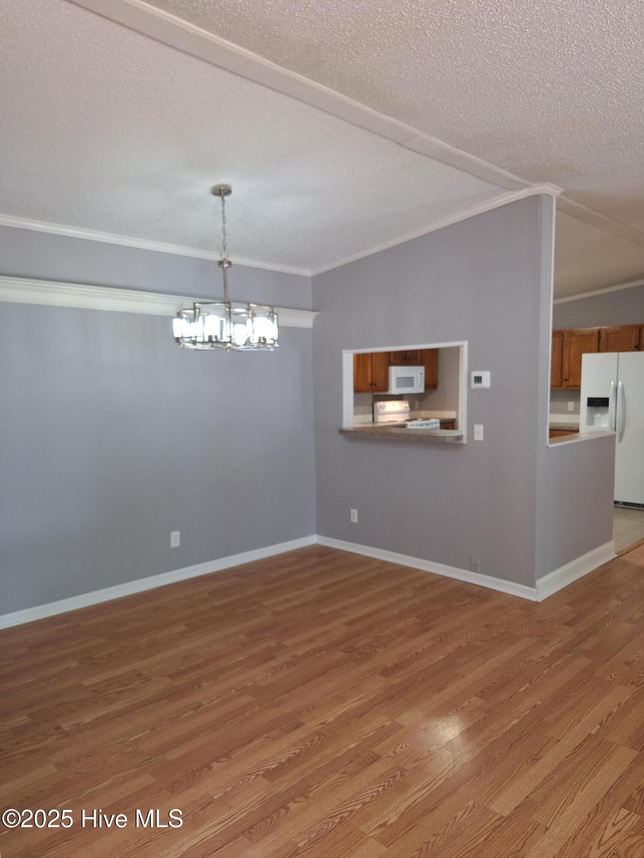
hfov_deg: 58.9
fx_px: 571
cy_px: 429
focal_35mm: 23
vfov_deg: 73.9
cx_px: 322
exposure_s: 1/40
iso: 160
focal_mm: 5.54
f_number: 1.8
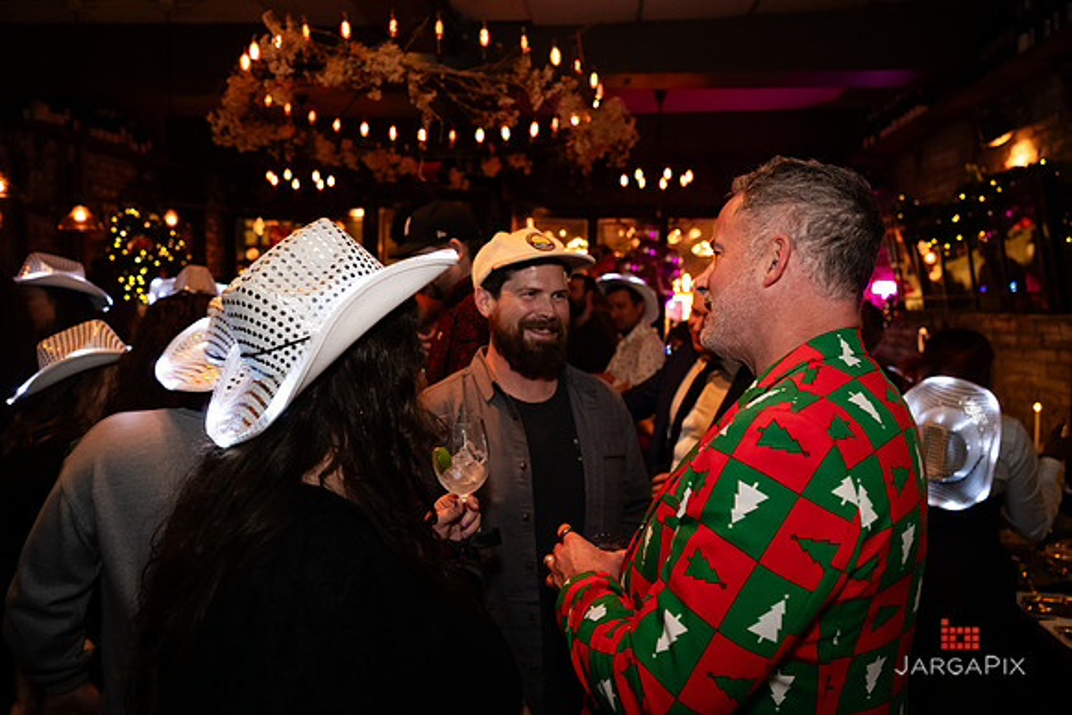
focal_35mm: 24
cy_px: 358
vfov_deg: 53.1
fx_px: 716
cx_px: 536
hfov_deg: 73.7
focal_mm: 24
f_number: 3.2
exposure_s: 1/100
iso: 3200
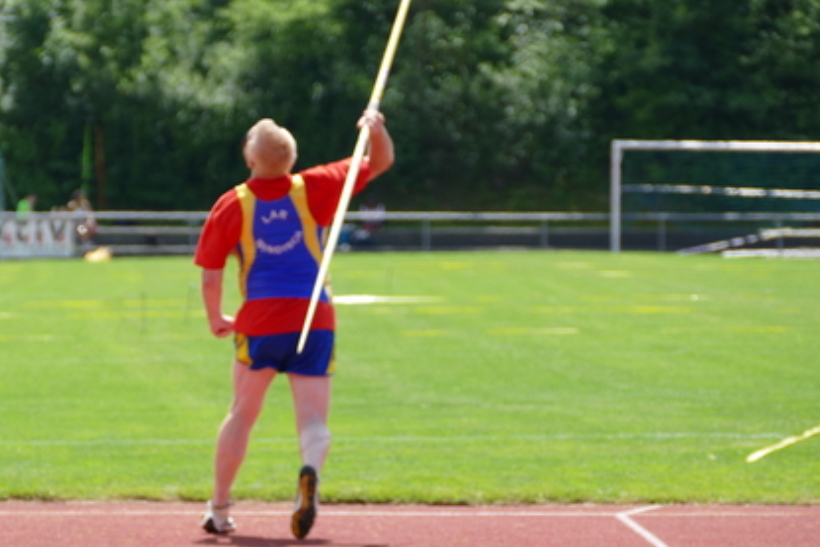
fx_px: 8271
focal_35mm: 363
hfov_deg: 5.7
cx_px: 300
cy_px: 348
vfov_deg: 3.8
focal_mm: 101.88
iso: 125
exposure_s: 1/640
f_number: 4
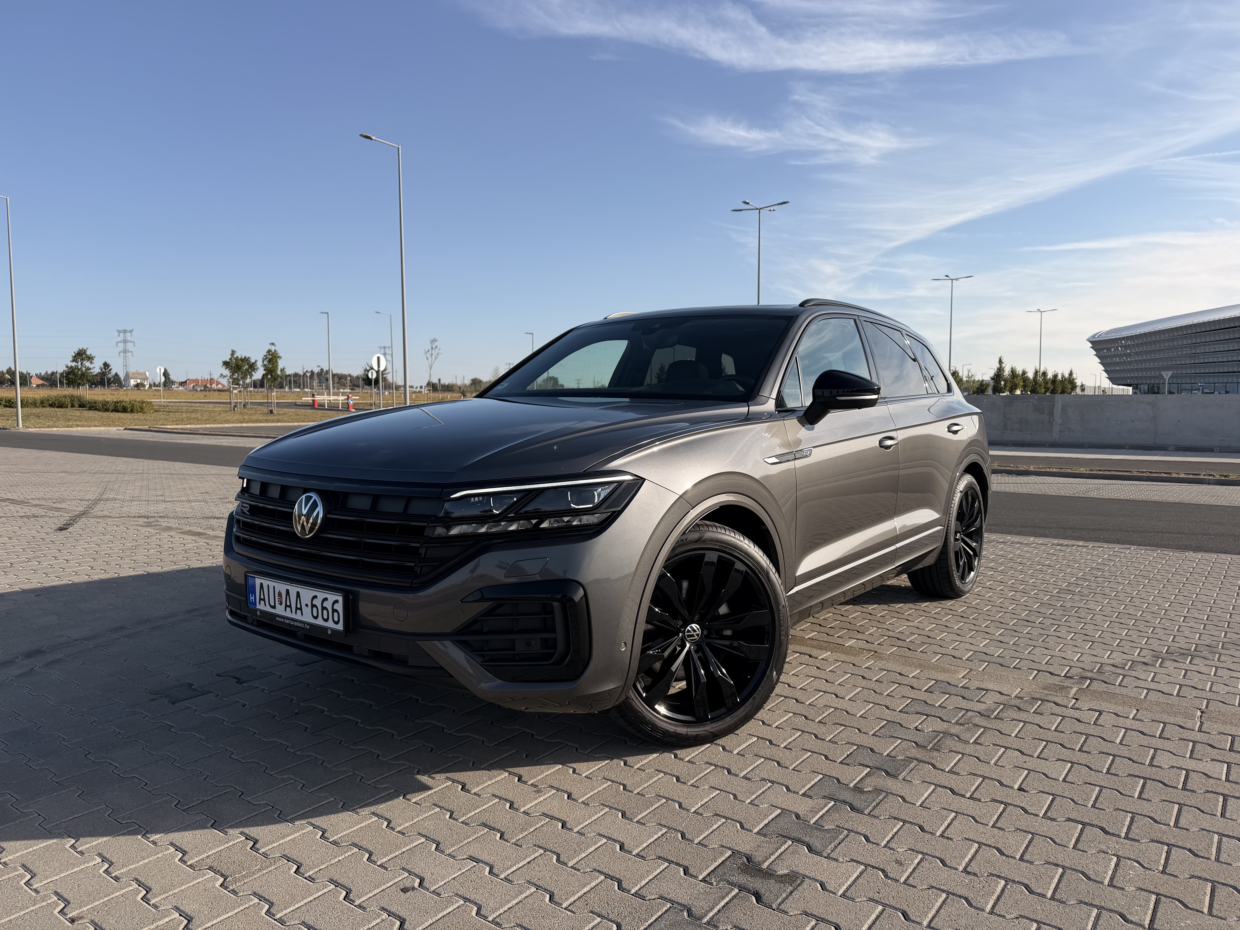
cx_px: 620
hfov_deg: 71.6
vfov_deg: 56.8
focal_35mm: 24
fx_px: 860
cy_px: 465
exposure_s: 1/3953
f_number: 1.78
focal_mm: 6.76
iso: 80
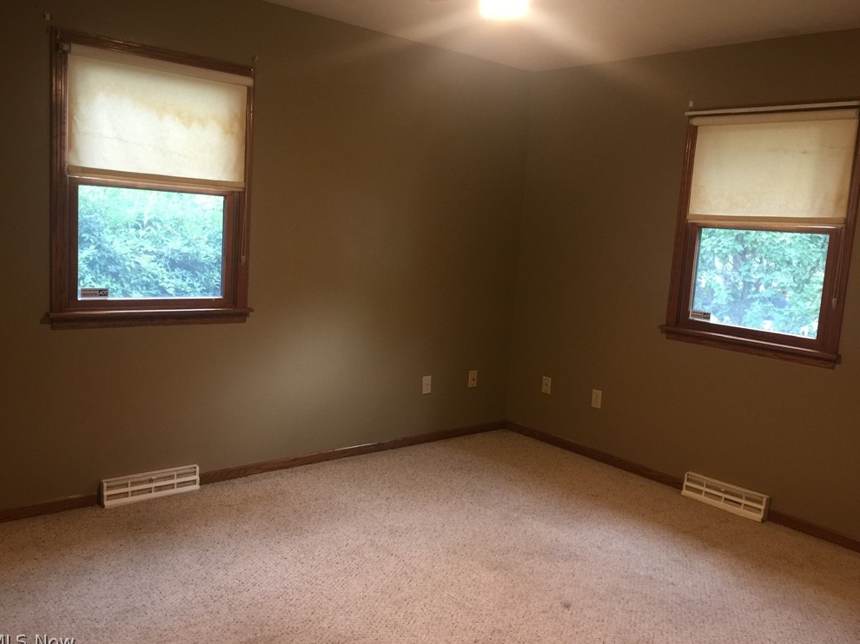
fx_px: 745
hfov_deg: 60.0
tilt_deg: -7.2
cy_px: 323
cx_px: 429
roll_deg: -4.1
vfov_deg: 46.8
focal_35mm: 30
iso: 80
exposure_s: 1/15
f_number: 2.2
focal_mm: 4.15
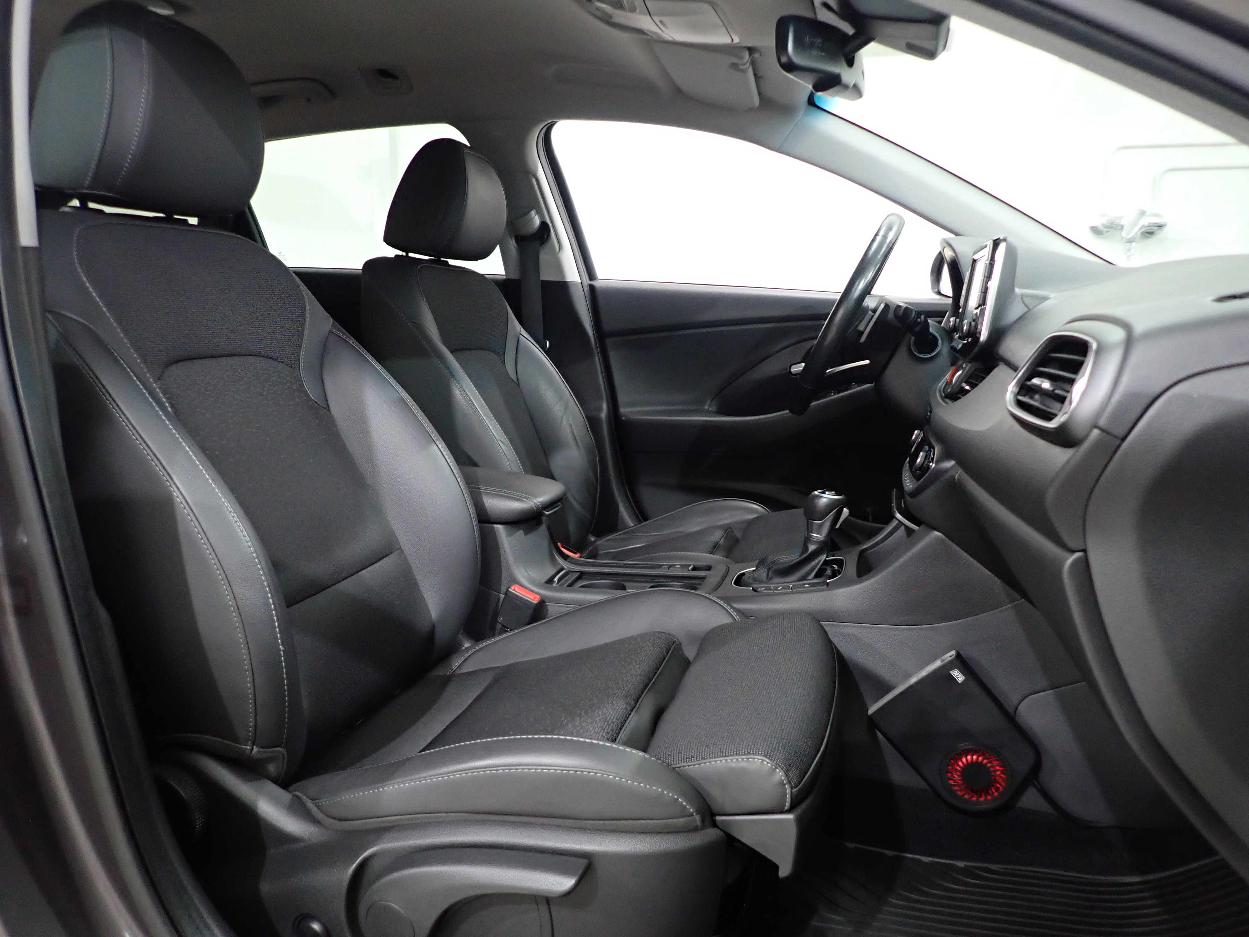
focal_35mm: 25
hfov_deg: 69.4
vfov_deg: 54.9
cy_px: 468
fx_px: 902
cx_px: 624
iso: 400
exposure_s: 1/30
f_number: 2
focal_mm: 4.5
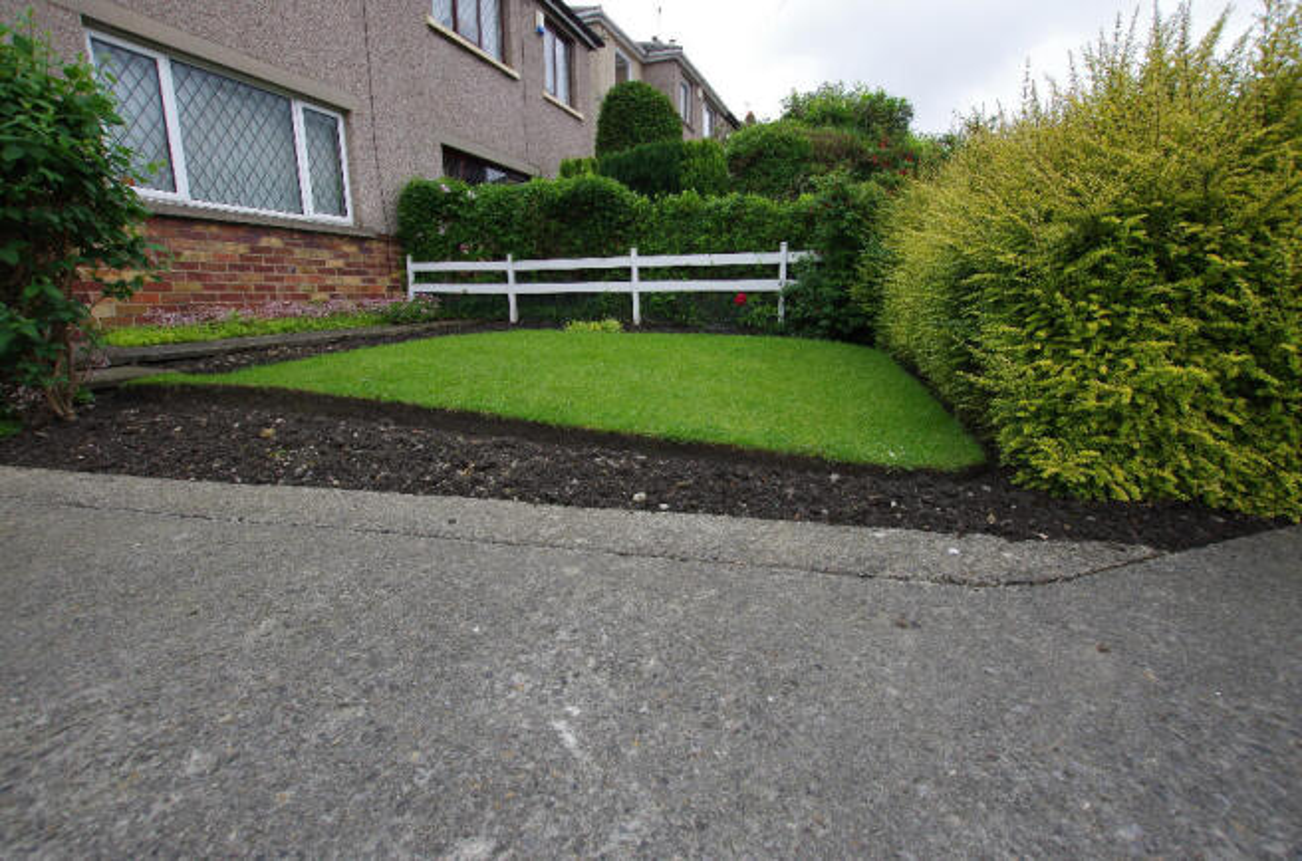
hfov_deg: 100.5
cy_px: 430
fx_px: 541
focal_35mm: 15
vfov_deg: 77.0
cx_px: 651
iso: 100
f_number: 5.6
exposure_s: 1/100
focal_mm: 10
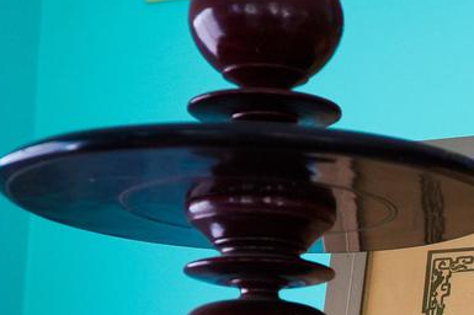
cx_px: 547
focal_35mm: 104
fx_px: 1368
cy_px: 346
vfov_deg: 12.9
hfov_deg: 18.7
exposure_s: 1/100
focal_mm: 27
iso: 1600
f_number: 4
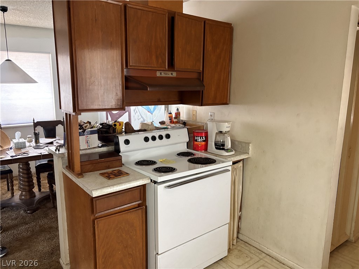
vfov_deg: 53.1
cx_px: 180
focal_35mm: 26
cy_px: 134
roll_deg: -0.8
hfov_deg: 67.3
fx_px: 270
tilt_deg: -10.7
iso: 500
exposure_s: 1/60
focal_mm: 5.96
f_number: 1.6
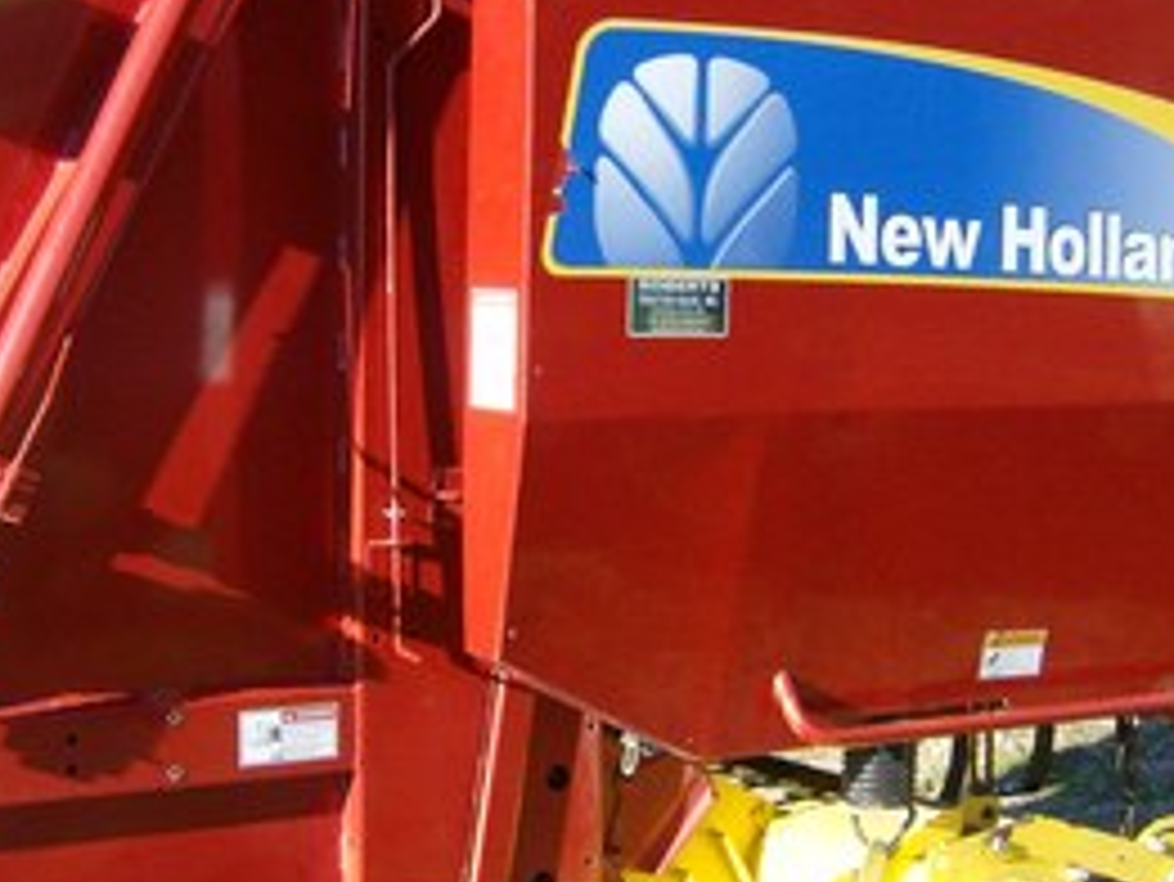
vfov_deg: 19.6
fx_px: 2545
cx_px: 513
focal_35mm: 75
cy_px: 490
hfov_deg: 26.0
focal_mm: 6
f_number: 4.7
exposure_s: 1/273
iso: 100
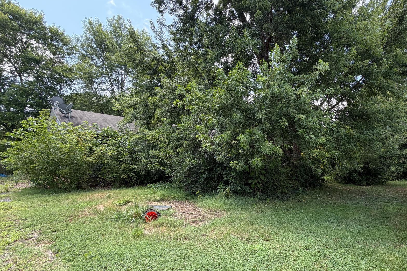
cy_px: 162
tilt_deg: +0.1
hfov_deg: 85.0
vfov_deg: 64.0
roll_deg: -0.7
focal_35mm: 19
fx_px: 215
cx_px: 257
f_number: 2.2
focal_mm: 2.22
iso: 50
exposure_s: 1/170
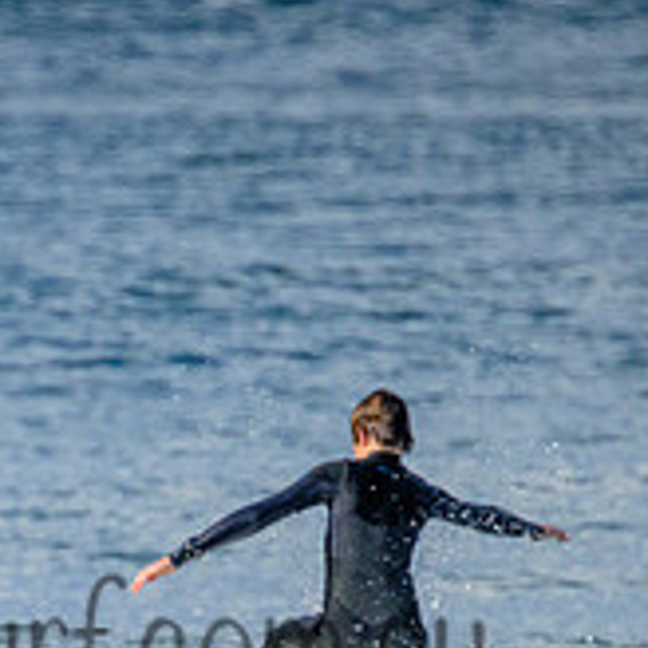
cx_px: 67
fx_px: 51083
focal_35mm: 2412
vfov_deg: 0.7
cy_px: 603
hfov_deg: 0.7
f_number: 11
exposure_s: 1/1250
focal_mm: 800
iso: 1600
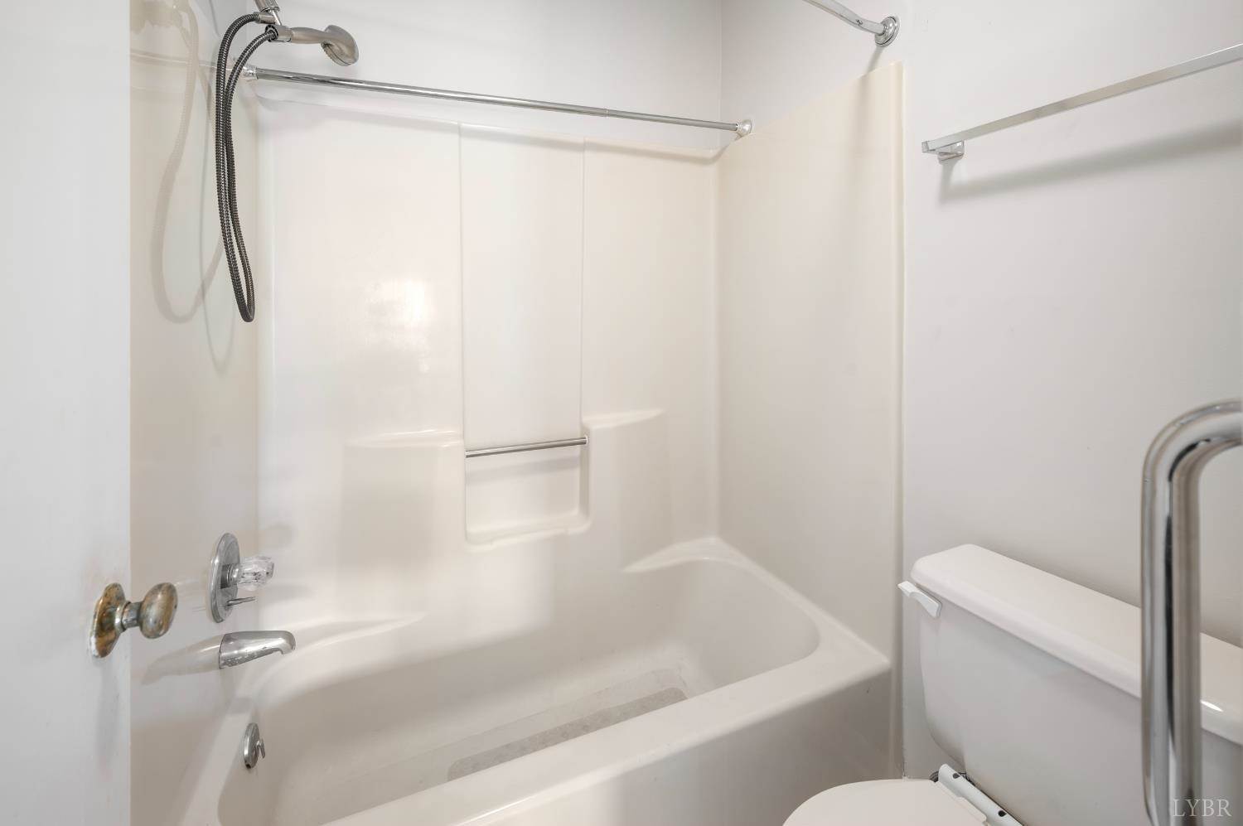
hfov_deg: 104.3
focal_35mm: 14
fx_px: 483
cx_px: 622
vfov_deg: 81.1
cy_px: 413
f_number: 8
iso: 200
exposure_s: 1/1.25
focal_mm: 14
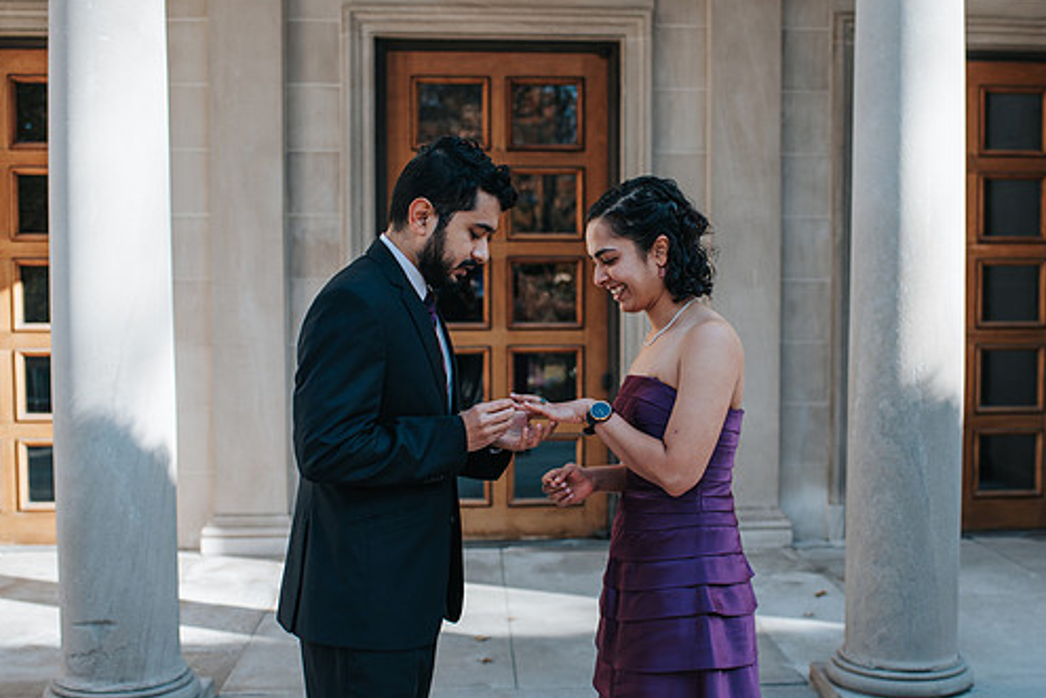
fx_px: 1308
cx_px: 581
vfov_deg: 29.9
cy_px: 382
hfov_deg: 43.5
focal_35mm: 45
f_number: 2.8
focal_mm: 35
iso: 125
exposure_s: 1/320
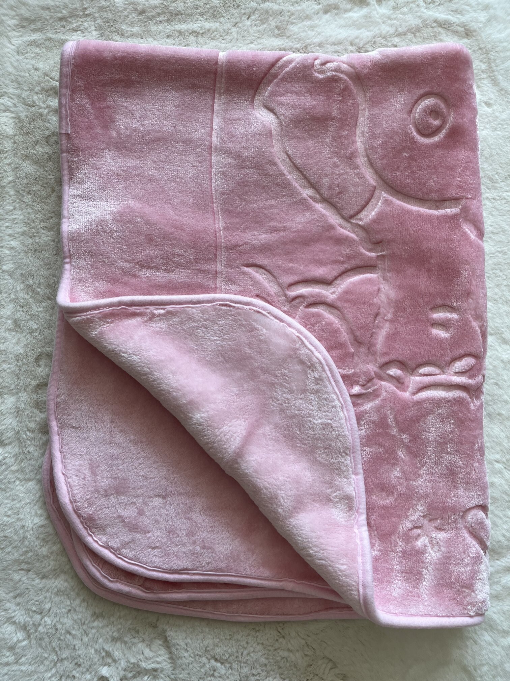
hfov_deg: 53.1
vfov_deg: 67.3
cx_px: 255
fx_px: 511
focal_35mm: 26
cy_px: 340
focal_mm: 5.1
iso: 64
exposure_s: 1/100
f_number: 1.6
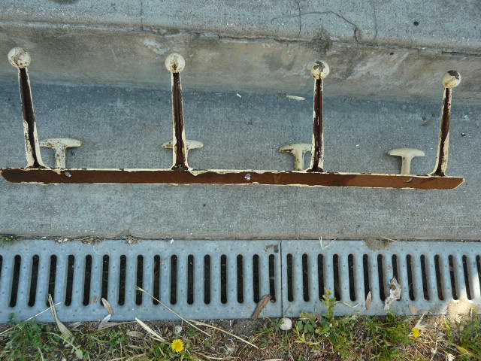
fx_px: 389
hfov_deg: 63.4
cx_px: 240
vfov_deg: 49.7
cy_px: 180
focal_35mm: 28
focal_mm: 4.6
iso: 100
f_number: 2.8
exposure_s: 1/80
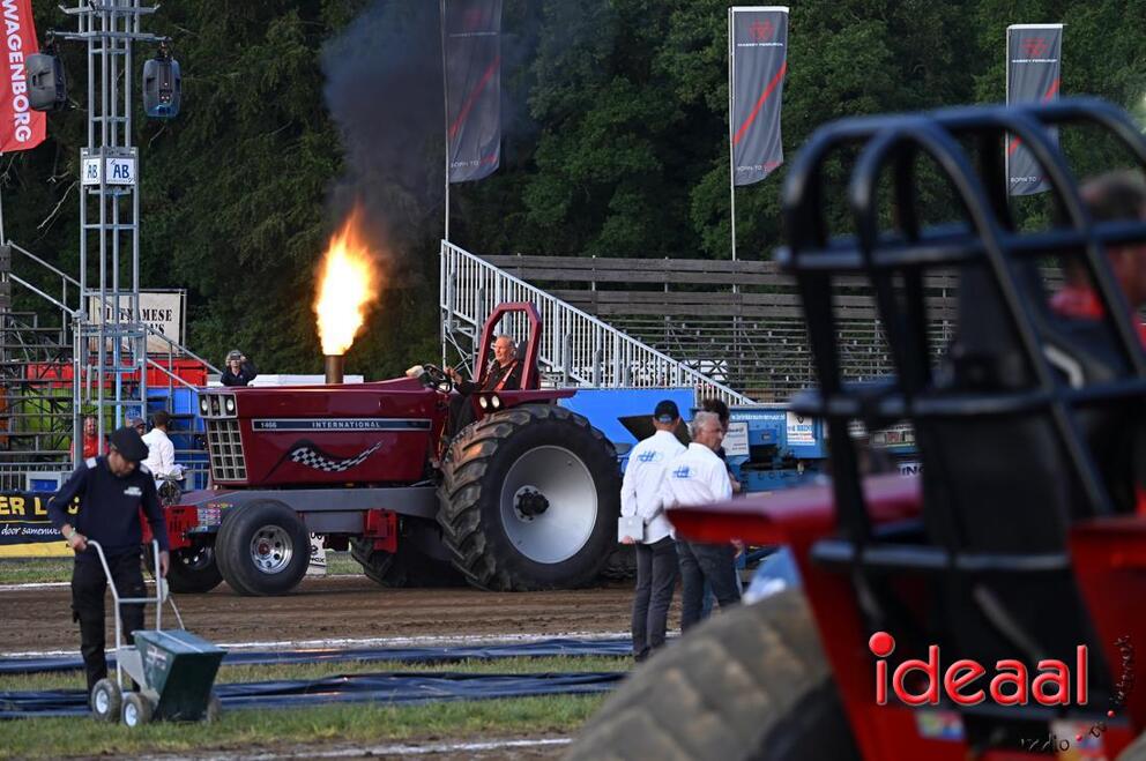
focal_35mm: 150
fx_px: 4769
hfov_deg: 13.7
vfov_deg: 9.1
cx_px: 573
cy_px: 380
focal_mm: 150
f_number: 4.8
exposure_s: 1/50
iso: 320
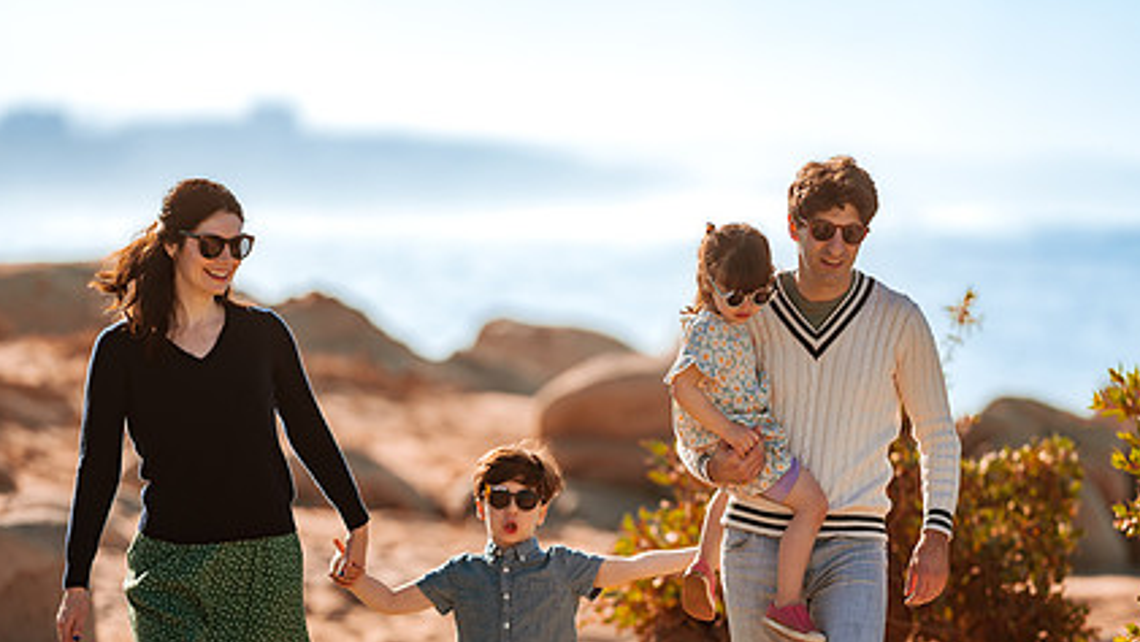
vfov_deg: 6.2
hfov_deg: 11.0
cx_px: 642
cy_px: 502
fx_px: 5896
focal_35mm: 195
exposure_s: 1/4000
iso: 50
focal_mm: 135
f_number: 1.8
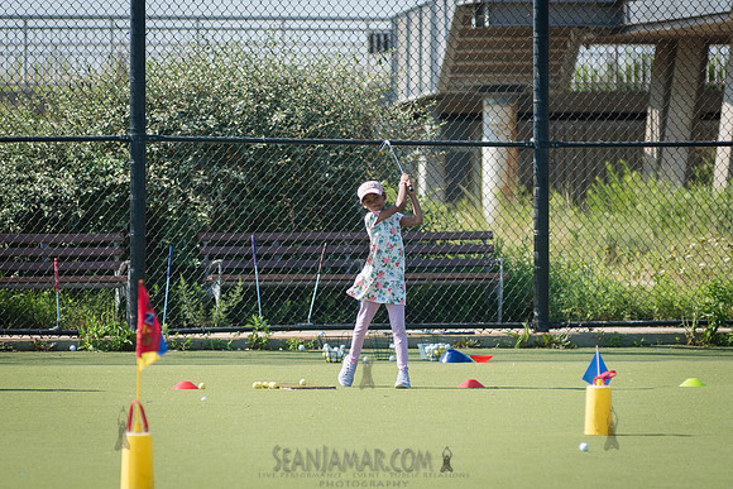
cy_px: 260
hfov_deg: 7.1
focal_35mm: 291
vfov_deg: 4.7
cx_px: 364
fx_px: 5918
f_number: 4
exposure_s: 1/640
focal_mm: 200
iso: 100
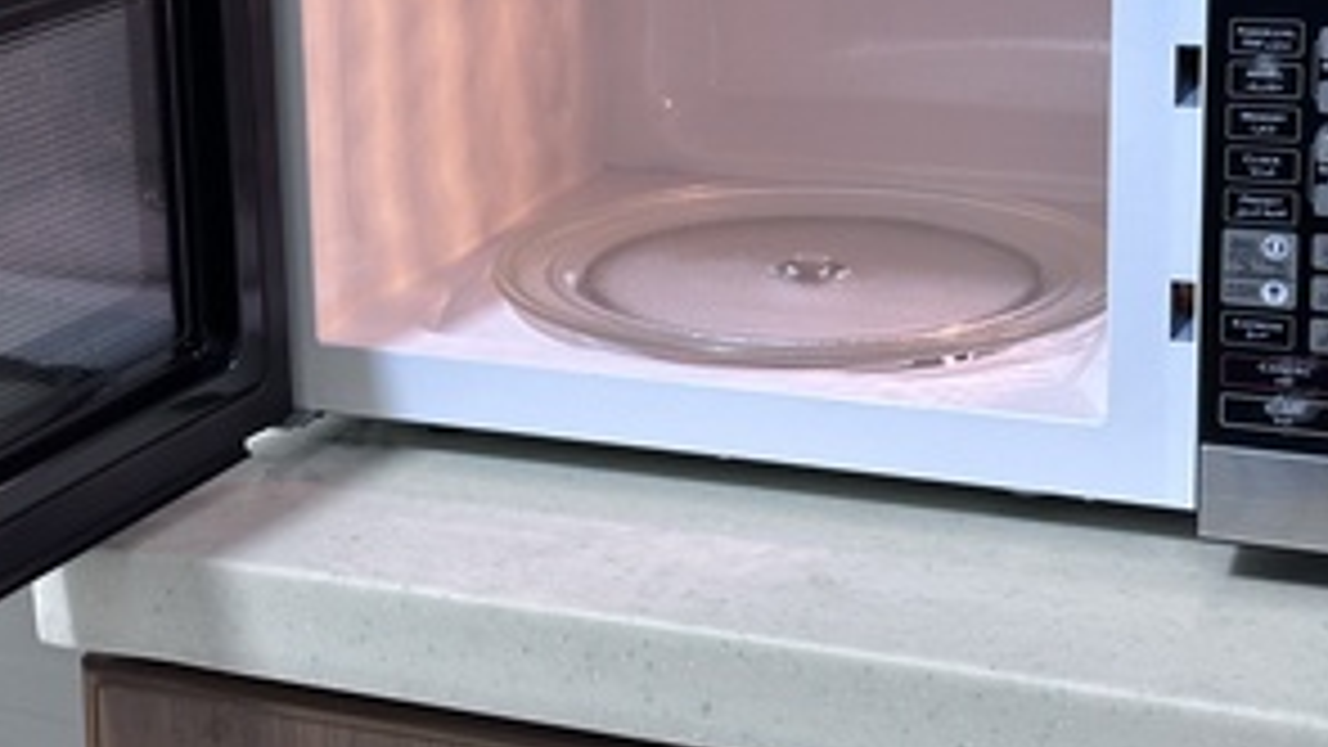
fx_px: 2853
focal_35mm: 81
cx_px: 484
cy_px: 173
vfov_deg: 14.9
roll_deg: +1.7
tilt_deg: -12.4
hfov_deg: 26.1
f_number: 1.78
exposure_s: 1/40
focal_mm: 6.86
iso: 200
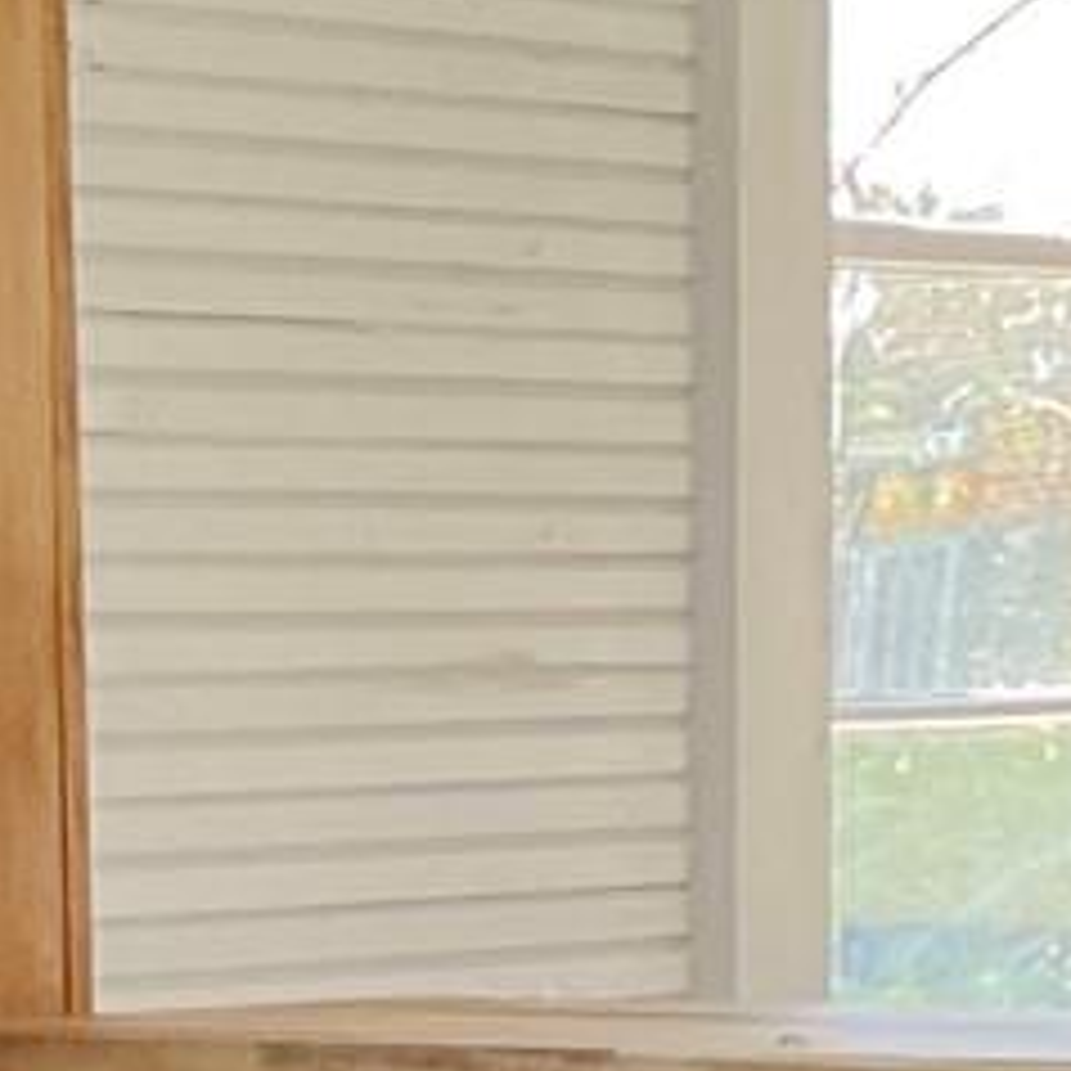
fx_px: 7736
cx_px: 3056
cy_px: 688
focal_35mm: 221
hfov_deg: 7.2
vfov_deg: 7.9
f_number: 1.8
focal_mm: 3
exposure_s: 1/120
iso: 50
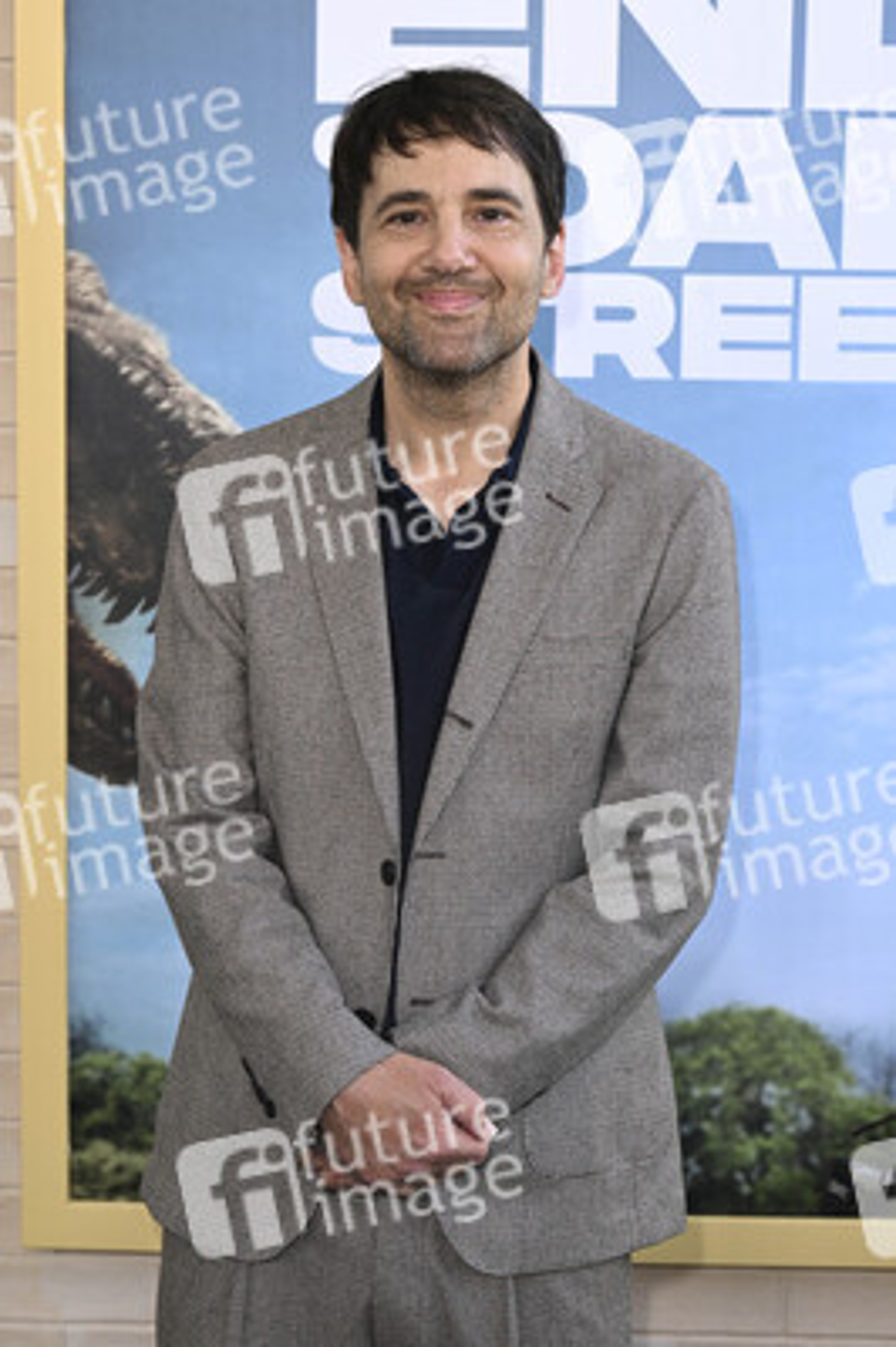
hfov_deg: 18.4
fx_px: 2767
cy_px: 674
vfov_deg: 27.4
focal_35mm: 74
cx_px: 448
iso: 640
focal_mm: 74
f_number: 6.3
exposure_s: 1/250
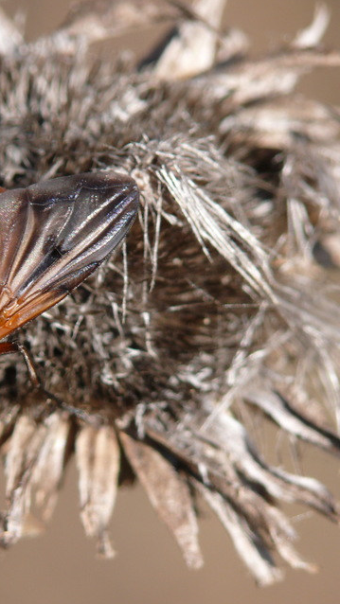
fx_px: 8685
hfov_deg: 2.2
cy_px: 302
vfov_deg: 4.0
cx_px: 47
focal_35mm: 542
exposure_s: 1/320
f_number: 5.6
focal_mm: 78.7
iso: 100
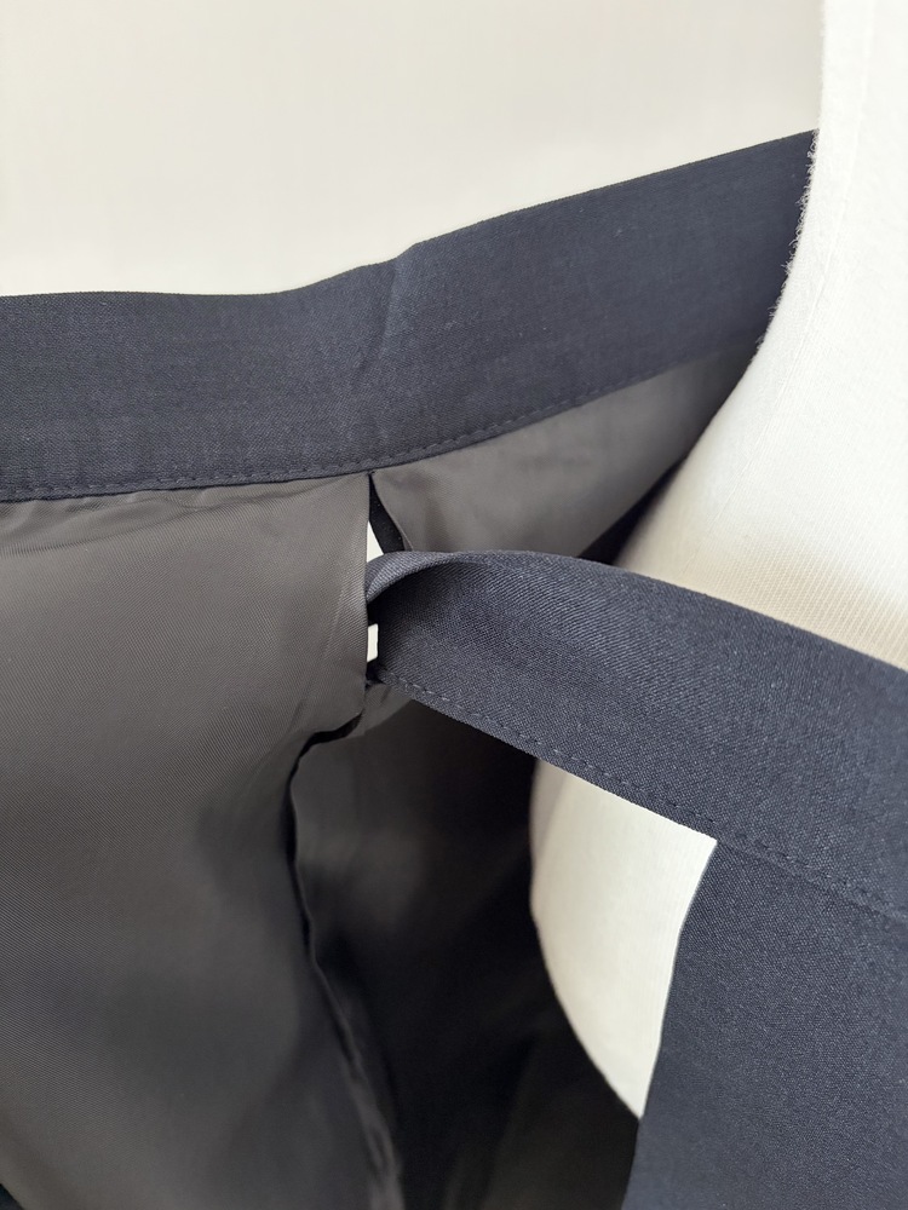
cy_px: 605
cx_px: 454
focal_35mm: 26
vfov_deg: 67.3
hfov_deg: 53.1
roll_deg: -3.5
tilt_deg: -41.3
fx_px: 909
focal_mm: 5.96
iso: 500
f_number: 1.6
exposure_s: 1/60
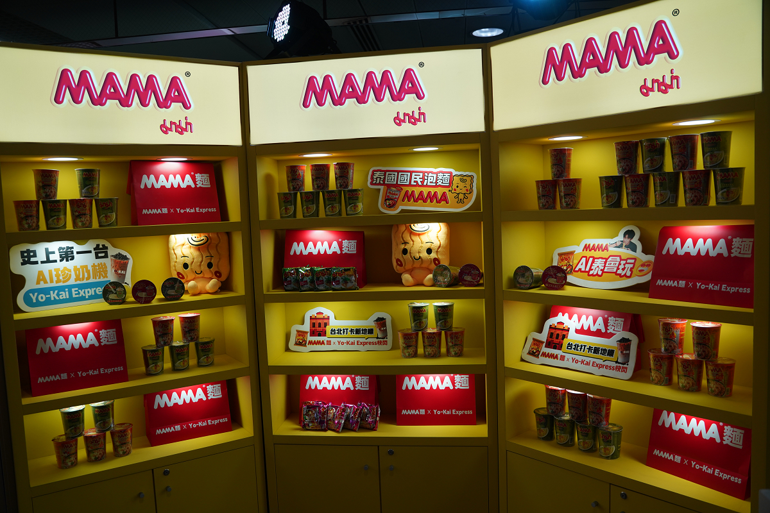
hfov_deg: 65.5
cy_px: 256
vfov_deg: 46.4
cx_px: 385
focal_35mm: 28
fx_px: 599
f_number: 4
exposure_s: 1/160
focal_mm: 28
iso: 400
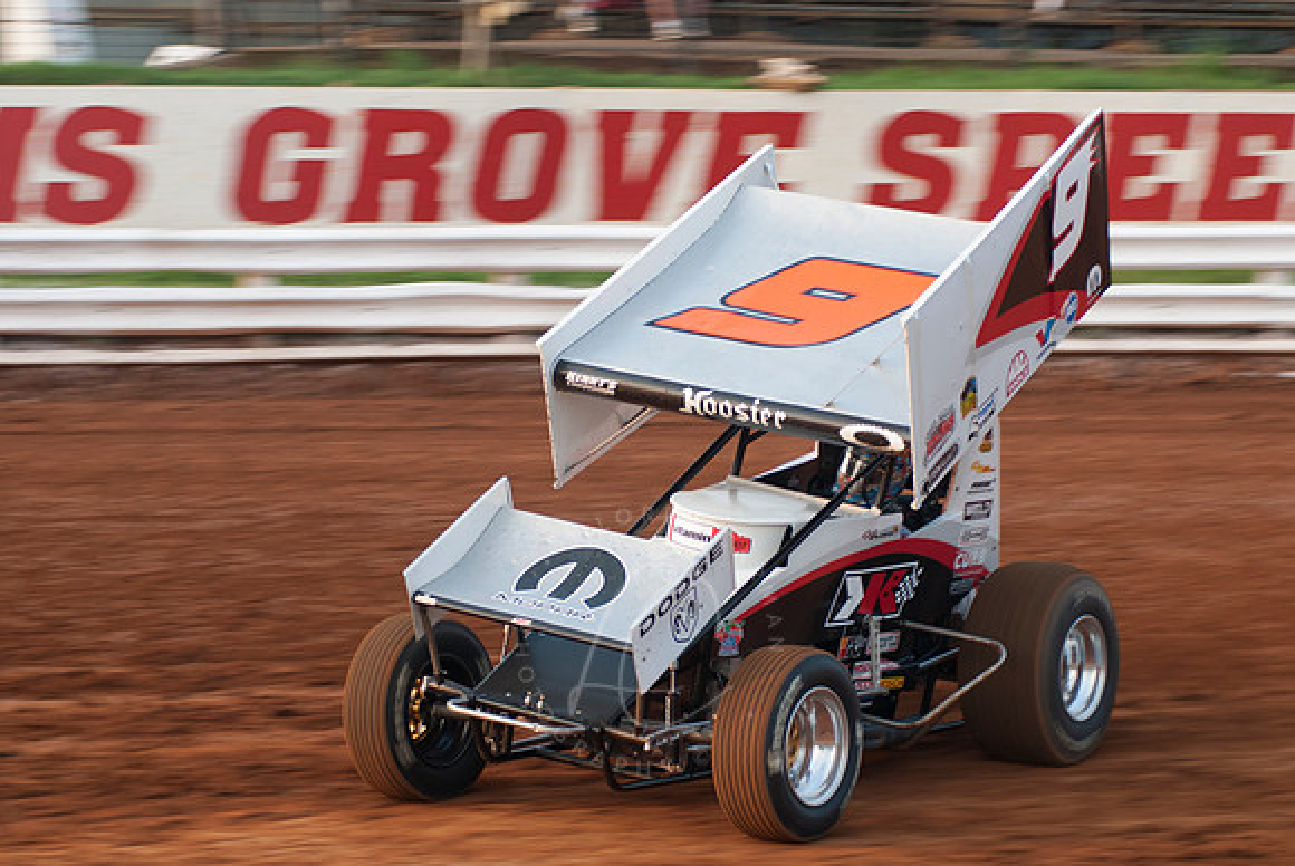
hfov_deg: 17.0
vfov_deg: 11.4
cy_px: 433
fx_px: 4321
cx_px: 648
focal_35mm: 120
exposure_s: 1/400
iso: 250
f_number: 3.5
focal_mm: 80
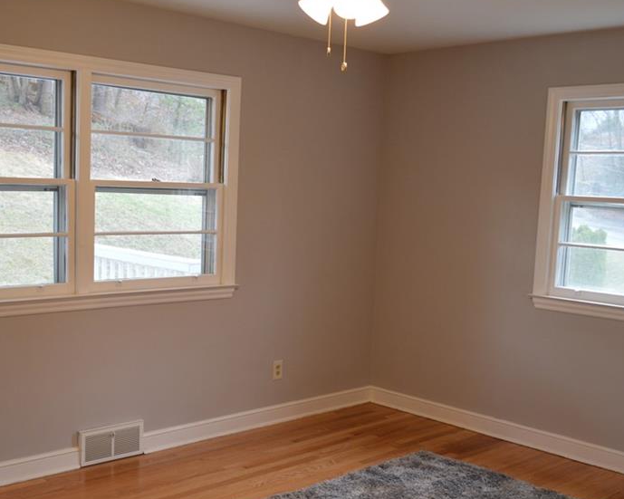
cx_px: 274
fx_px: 849
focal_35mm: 46
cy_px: 295
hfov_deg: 40.3
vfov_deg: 32.7
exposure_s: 1/50
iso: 400
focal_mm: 22
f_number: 3.8
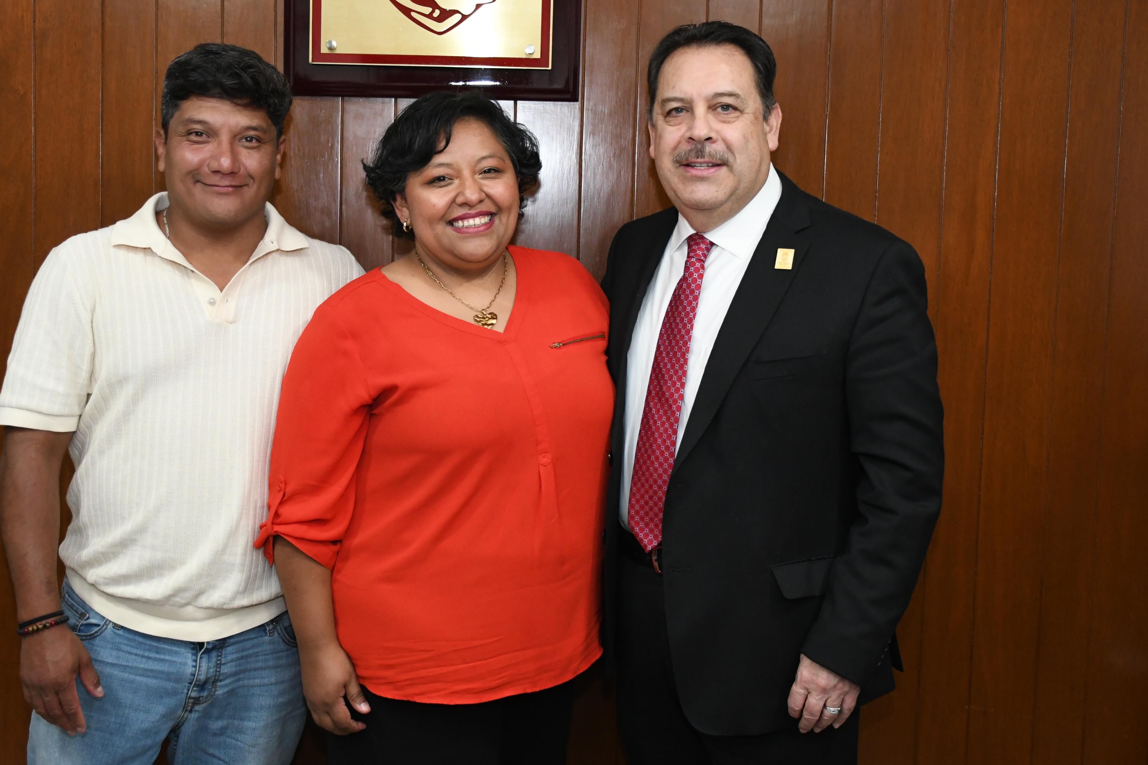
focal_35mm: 46
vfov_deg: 29.2
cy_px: 367
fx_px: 1467
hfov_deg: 42.6
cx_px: 488
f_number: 4
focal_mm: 27
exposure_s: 1/125
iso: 2500
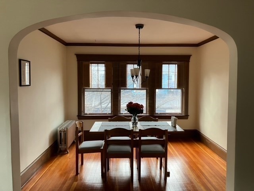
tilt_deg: -3.0
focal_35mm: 28
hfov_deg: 63.4
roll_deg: +0.1
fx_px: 205
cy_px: 96
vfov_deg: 49.7
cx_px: 127
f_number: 1.8
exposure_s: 1/60
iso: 100
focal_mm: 3.99
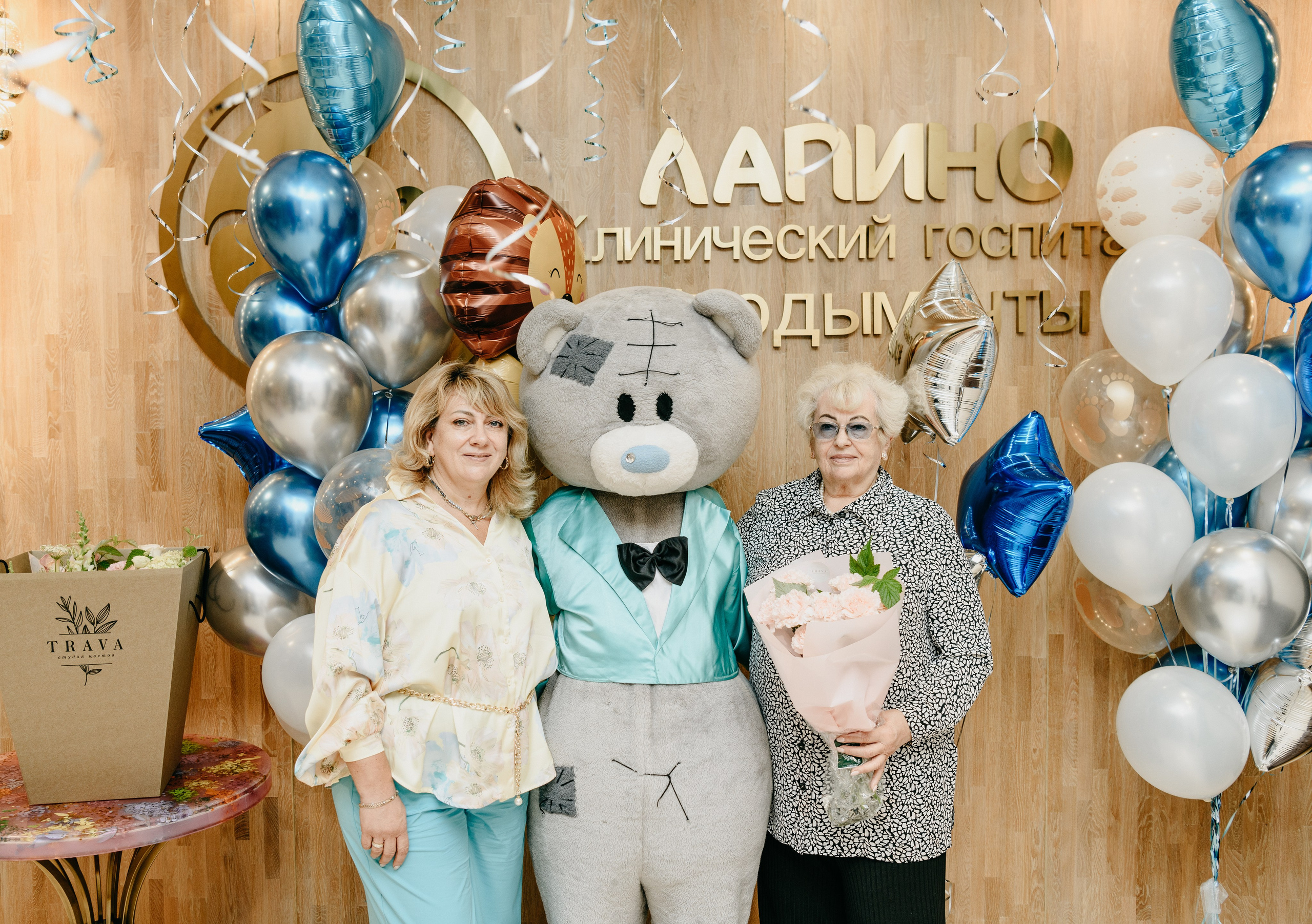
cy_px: 476
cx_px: 599
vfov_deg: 41.2
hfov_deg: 56.1
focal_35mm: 33
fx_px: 1229
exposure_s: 1/160
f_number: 4
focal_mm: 31
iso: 200
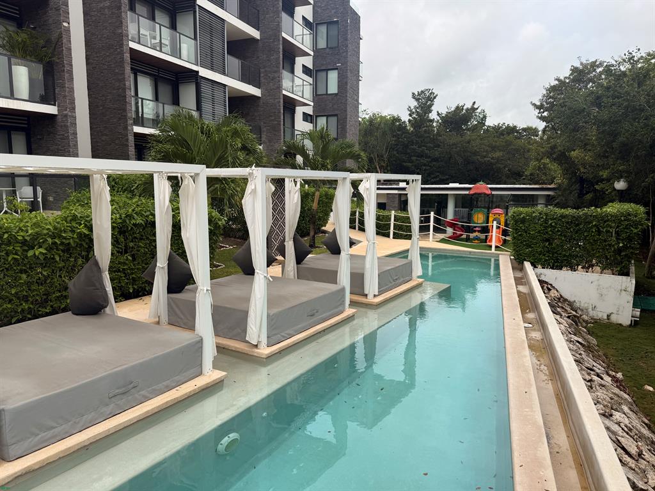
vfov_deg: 56.8
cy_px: 246
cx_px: 328
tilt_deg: -7.3
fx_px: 454
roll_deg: -1.0
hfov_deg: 71.6
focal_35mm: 24
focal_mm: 6.76
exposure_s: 1/3584
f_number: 1.78
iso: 80
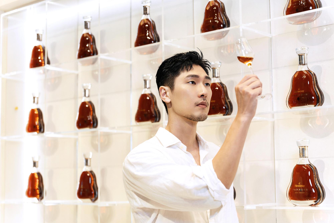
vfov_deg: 19.5
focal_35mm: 70
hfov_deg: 28.8
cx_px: 167
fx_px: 649
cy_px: 112
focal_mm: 70
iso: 320
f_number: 2.8
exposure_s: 1/200
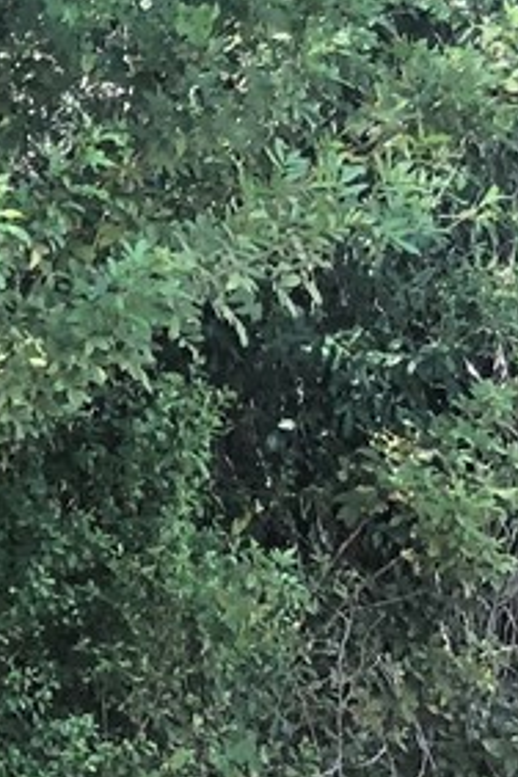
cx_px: -1358
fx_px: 3561
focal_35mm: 165
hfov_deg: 6.9
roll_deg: +3.0
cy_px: 562
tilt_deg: -2.0
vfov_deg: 12.4
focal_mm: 3.99
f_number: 1.8
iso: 20
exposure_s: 1/147
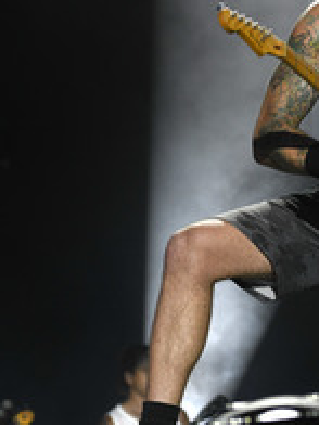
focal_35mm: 155
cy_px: 130
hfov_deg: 9.5
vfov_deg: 12.7
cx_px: 368
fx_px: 1905
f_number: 4
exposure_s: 1/800
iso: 1600
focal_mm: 70
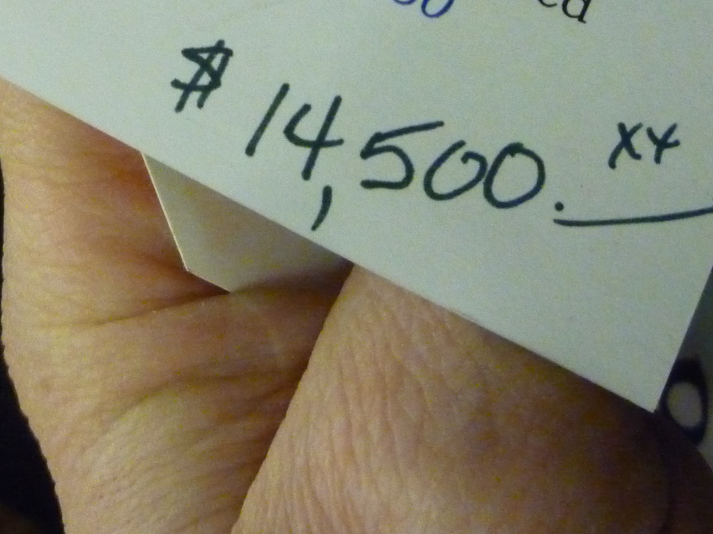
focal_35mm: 68
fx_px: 1400
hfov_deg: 28.4
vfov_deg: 20.6
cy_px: -58
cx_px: 241
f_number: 3.3
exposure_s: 1/50
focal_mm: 5.2
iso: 800
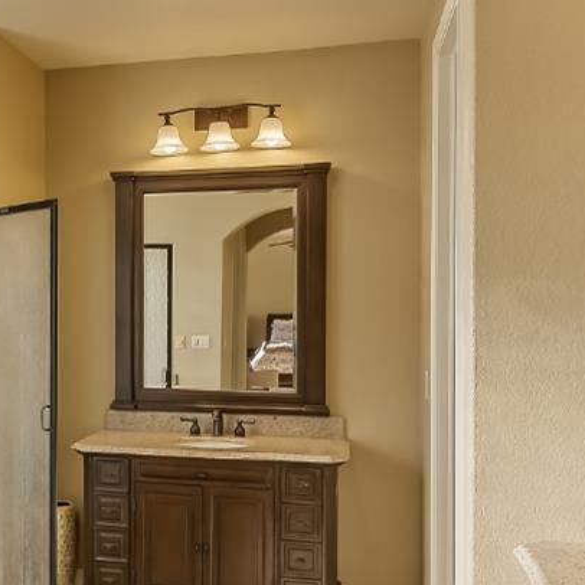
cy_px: 317
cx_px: 97
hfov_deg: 36.7
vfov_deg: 38.3
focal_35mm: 44
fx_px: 841
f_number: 4
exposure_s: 1/60
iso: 80
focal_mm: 14
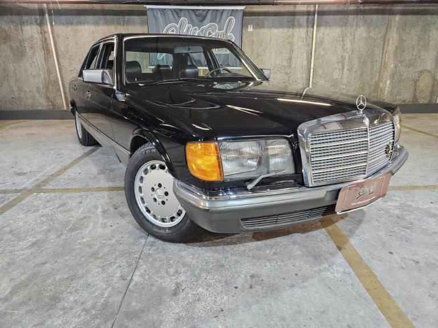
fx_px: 291
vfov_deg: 58.9
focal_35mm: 23
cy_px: 164
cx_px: 219
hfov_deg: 73.9
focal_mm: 5.4
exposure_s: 1/120
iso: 800
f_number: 1.8
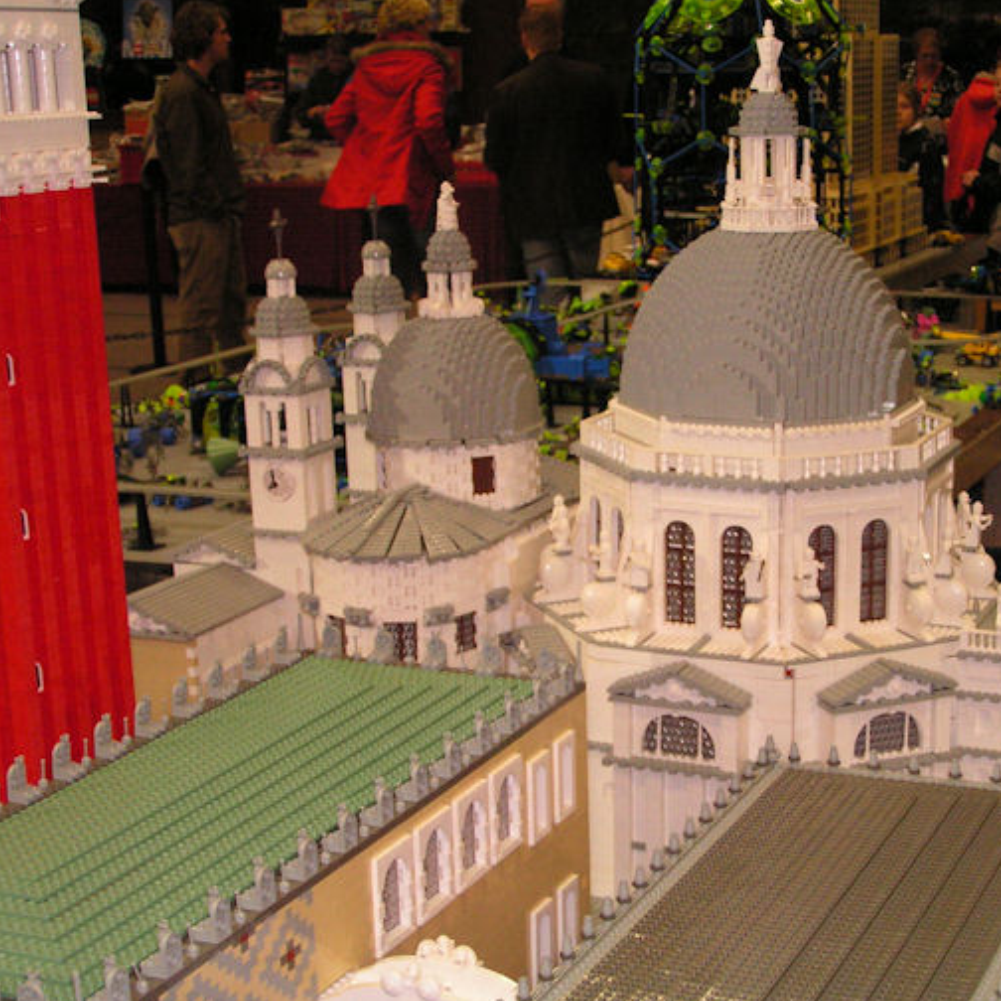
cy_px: 503
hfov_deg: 28.0
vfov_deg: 28.2
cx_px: 673
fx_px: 1996
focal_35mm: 61
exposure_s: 1/60
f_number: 3.2
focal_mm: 8.6
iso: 200
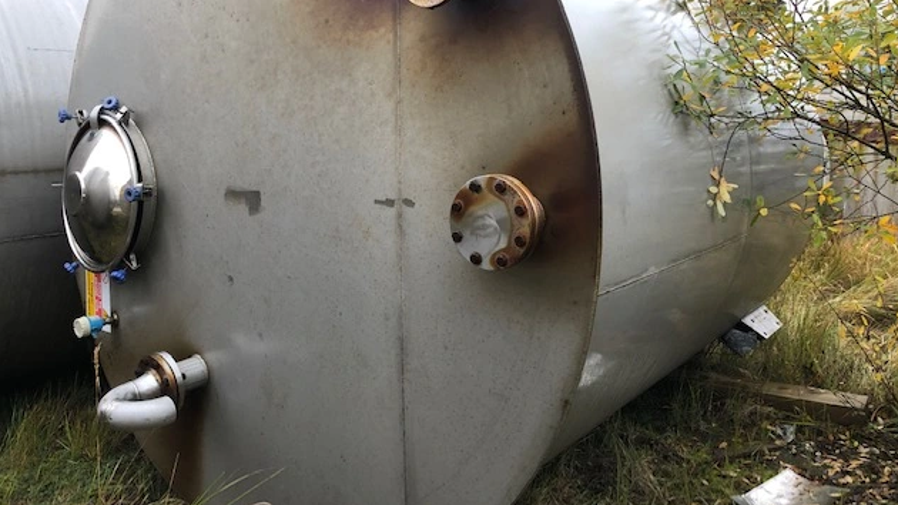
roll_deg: +0.3
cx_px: 455
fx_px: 738
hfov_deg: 62.6
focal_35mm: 31
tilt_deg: -5.1
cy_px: 183
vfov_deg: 37.5
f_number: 1.8
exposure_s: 1/40
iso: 25
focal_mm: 3.99
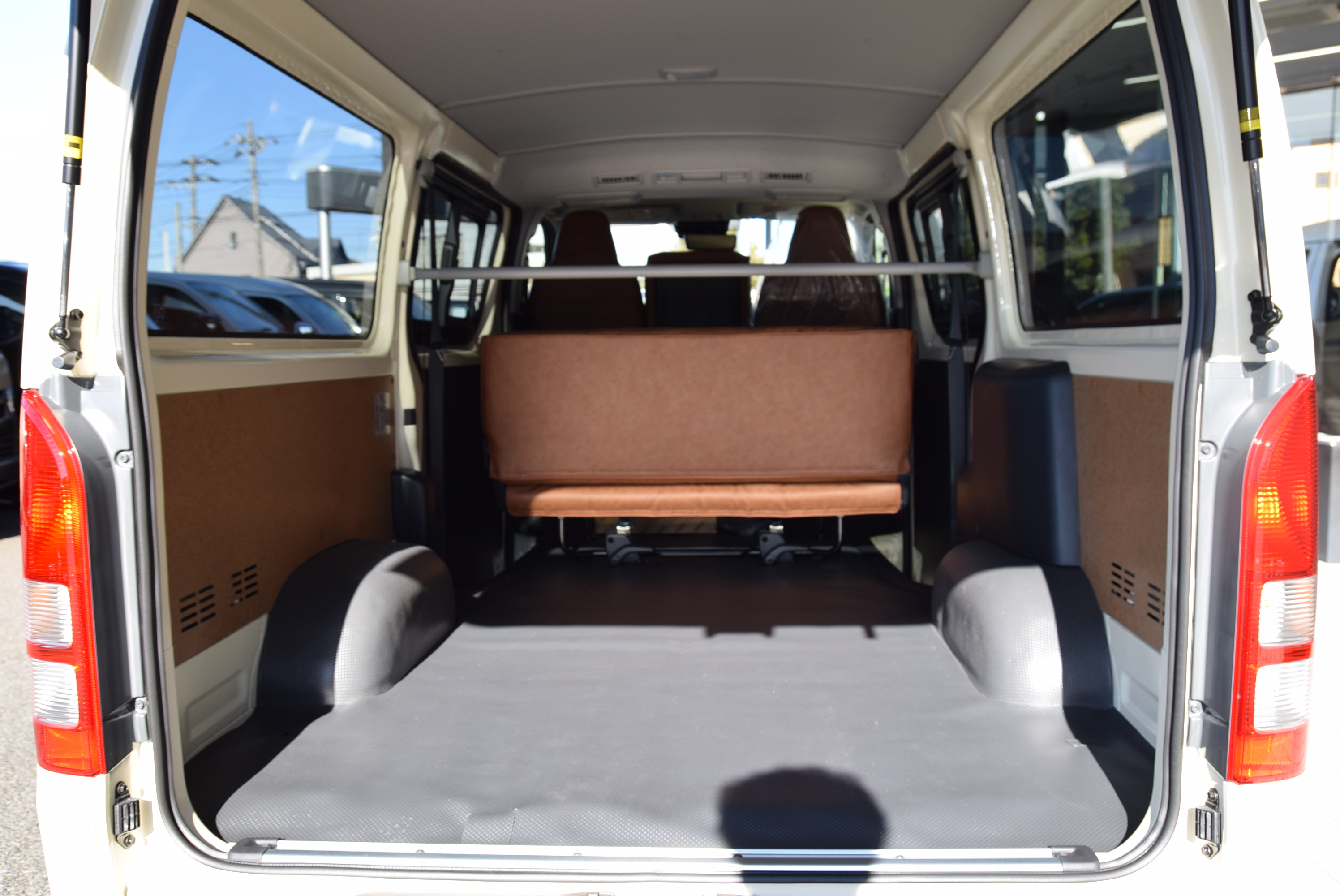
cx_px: 670
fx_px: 1117
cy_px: 448
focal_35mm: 30
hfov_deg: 61.9
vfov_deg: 43.7
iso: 200
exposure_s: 1/200
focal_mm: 20
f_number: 6.3
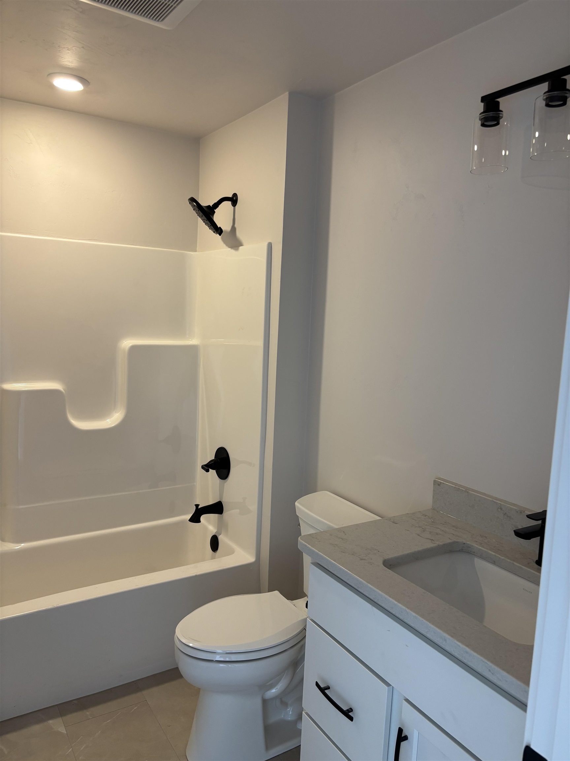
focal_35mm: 26
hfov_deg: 53.1
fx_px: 571
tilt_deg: -6.5
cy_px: 380
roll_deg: -2.7
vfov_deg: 67.3
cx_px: 285
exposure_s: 1/60
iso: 100
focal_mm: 5.96
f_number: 1.6
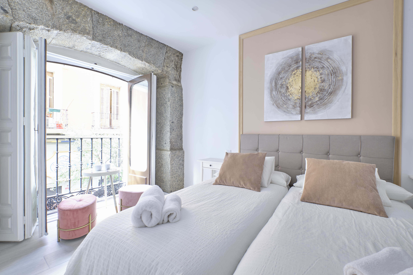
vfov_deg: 77.3
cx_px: 206
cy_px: 138
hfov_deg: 100.4
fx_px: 172
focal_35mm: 15
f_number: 9
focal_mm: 10
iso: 200
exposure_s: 1/1.59
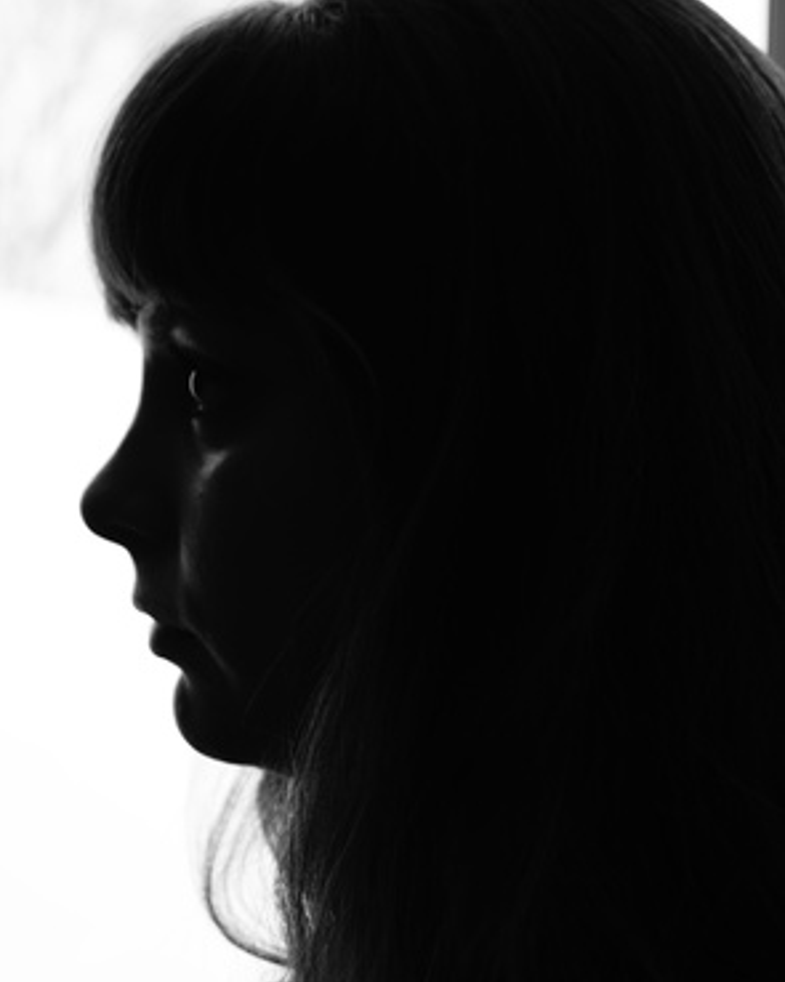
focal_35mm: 86
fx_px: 2499
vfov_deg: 22.2
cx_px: 389
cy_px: 507
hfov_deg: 17.9
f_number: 5.6
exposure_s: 1/4
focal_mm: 50
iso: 100
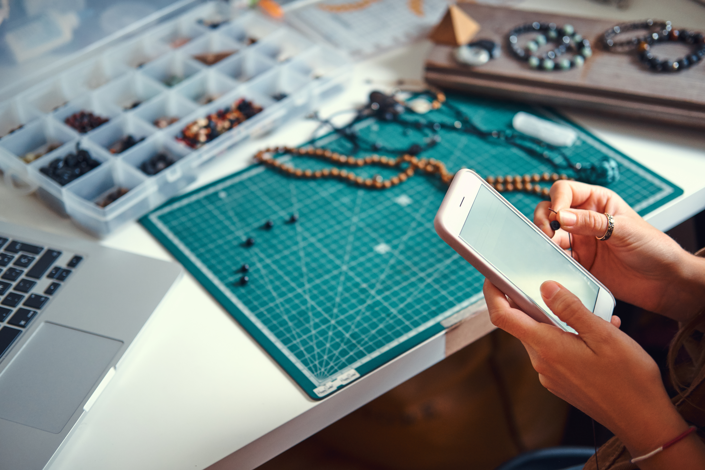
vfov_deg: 25.5
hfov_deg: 37.5
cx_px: 352
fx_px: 1038
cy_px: 235
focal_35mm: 53
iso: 800
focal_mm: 35
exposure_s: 1/125
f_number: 2
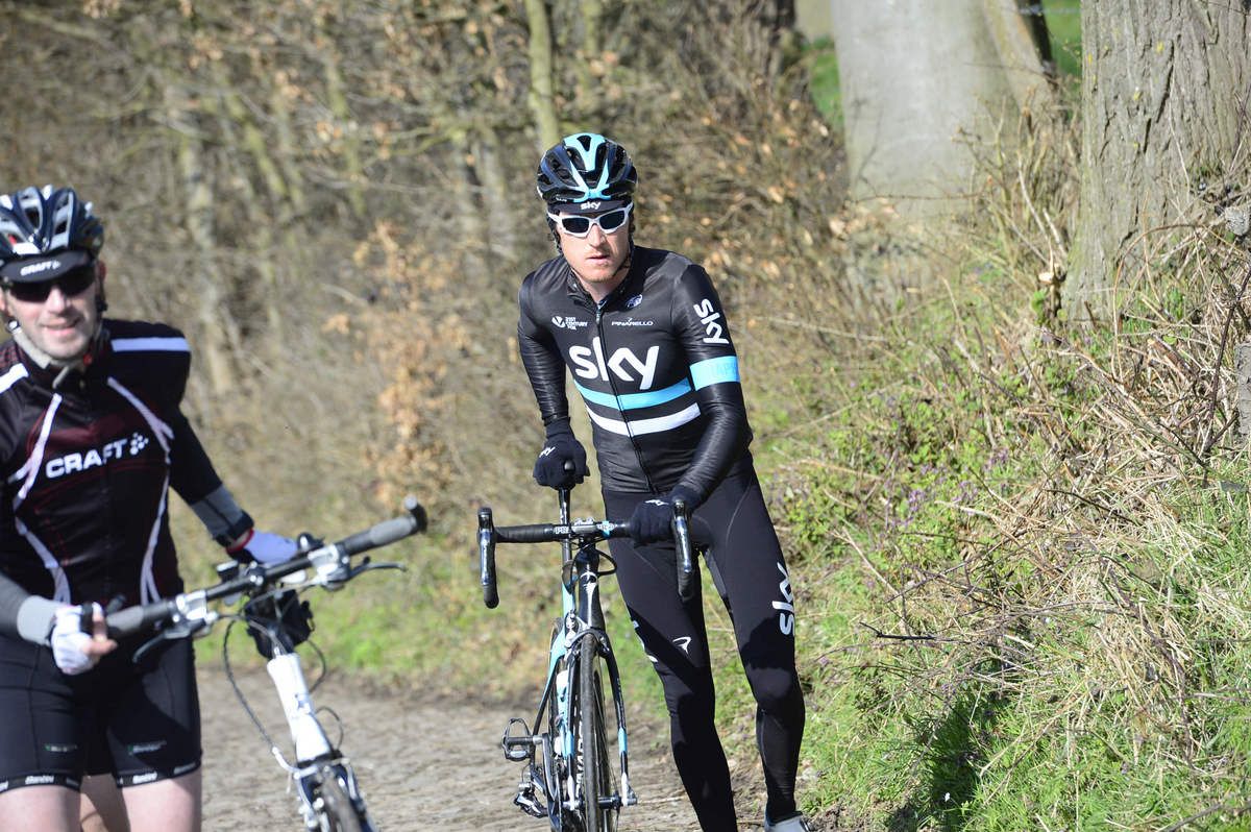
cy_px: 416
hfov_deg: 10.3
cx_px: 626
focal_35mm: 200
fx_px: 6944
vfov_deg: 6.9
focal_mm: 200
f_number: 6.3
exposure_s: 1/1000
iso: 500
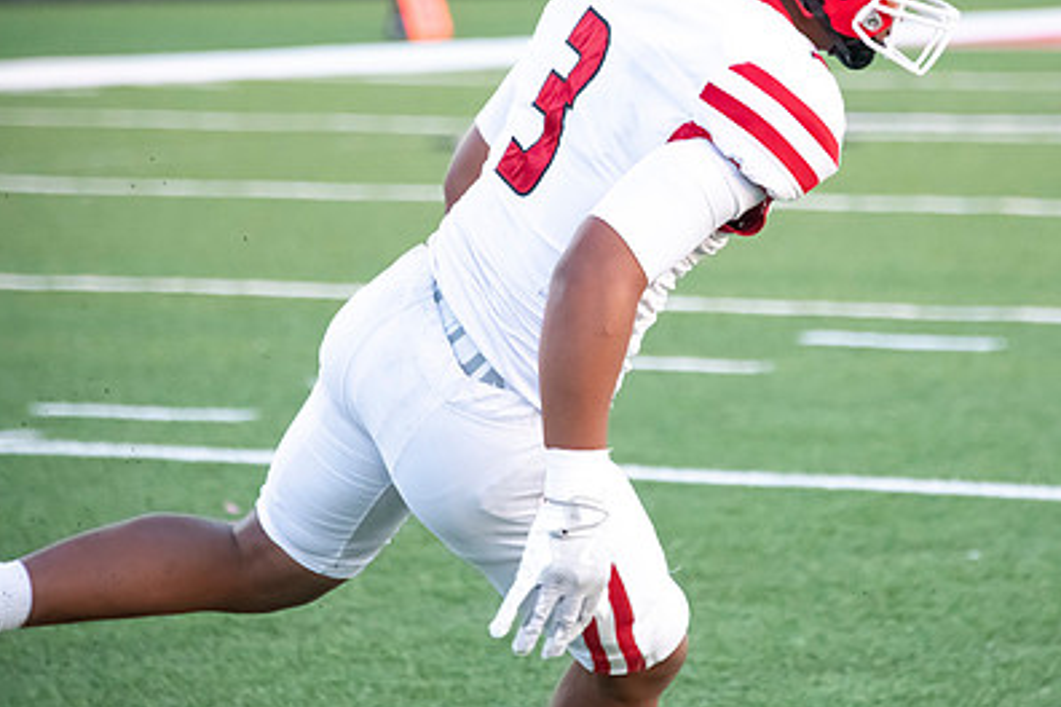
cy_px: 232
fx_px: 9931
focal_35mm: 337
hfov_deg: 6.1
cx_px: 683
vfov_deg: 4.1
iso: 4000
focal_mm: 230
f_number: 5.6
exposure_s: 1/1250
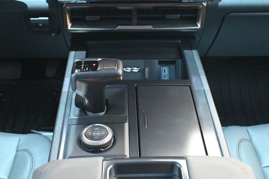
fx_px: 370
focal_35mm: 50
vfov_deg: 27.2
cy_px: 90
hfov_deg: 40.0
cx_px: 134
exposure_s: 1/100
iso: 3200
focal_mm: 33
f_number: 5
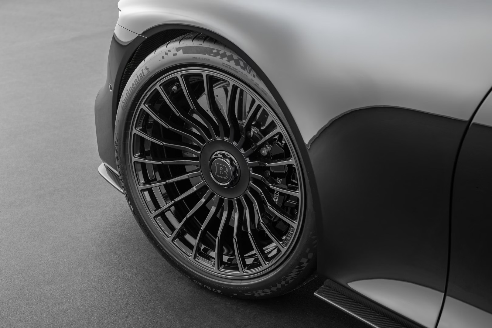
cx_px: 246
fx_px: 820
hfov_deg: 33.4
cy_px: 164
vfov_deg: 22.6
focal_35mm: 60
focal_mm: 60
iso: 500
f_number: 6.3
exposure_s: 1/100
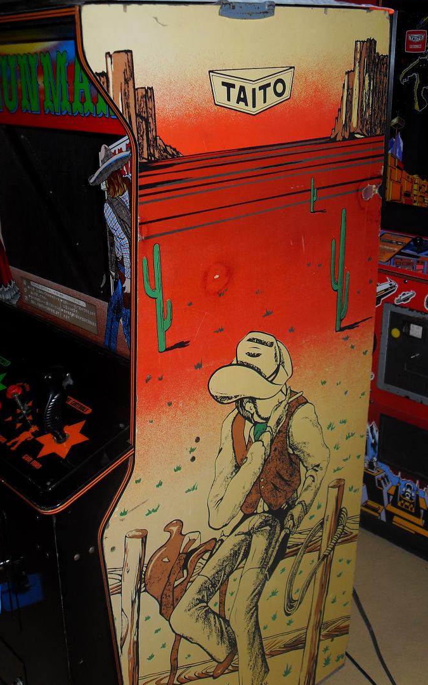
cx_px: 196
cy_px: 340
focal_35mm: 43
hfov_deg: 29.8
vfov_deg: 46.2
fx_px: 803
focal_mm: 7.1
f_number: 3.1
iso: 100
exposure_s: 1/45
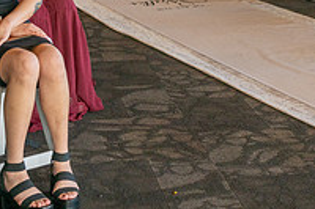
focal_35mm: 116
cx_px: 203
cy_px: -76
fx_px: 1014
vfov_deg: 11.4
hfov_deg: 17.6
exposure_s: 1/200
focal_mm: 40
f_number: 5
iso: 400
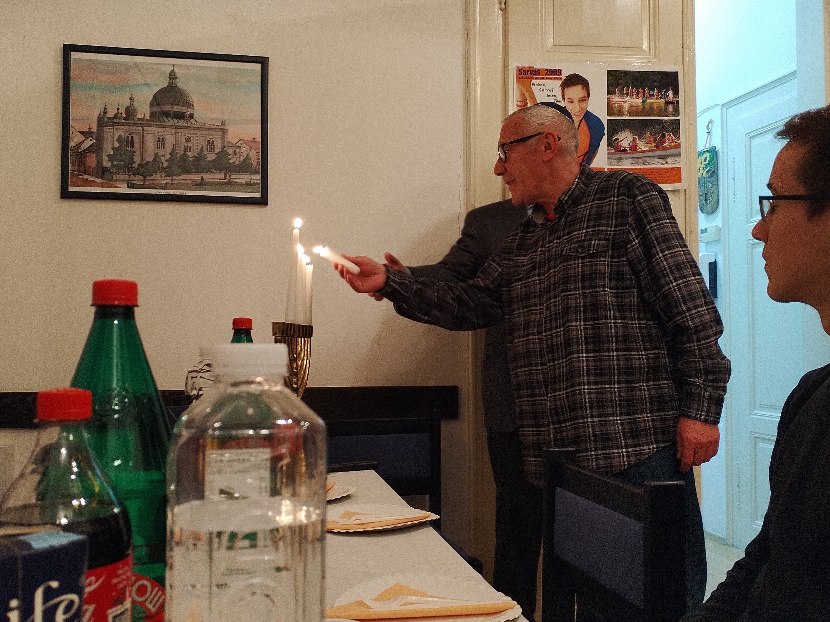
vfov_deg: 41.8
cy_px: 311
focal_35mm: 34
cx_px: 415
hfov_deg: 54.0
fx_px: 815
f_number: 1.8
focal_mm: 4.75
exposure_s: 1/20
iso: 578
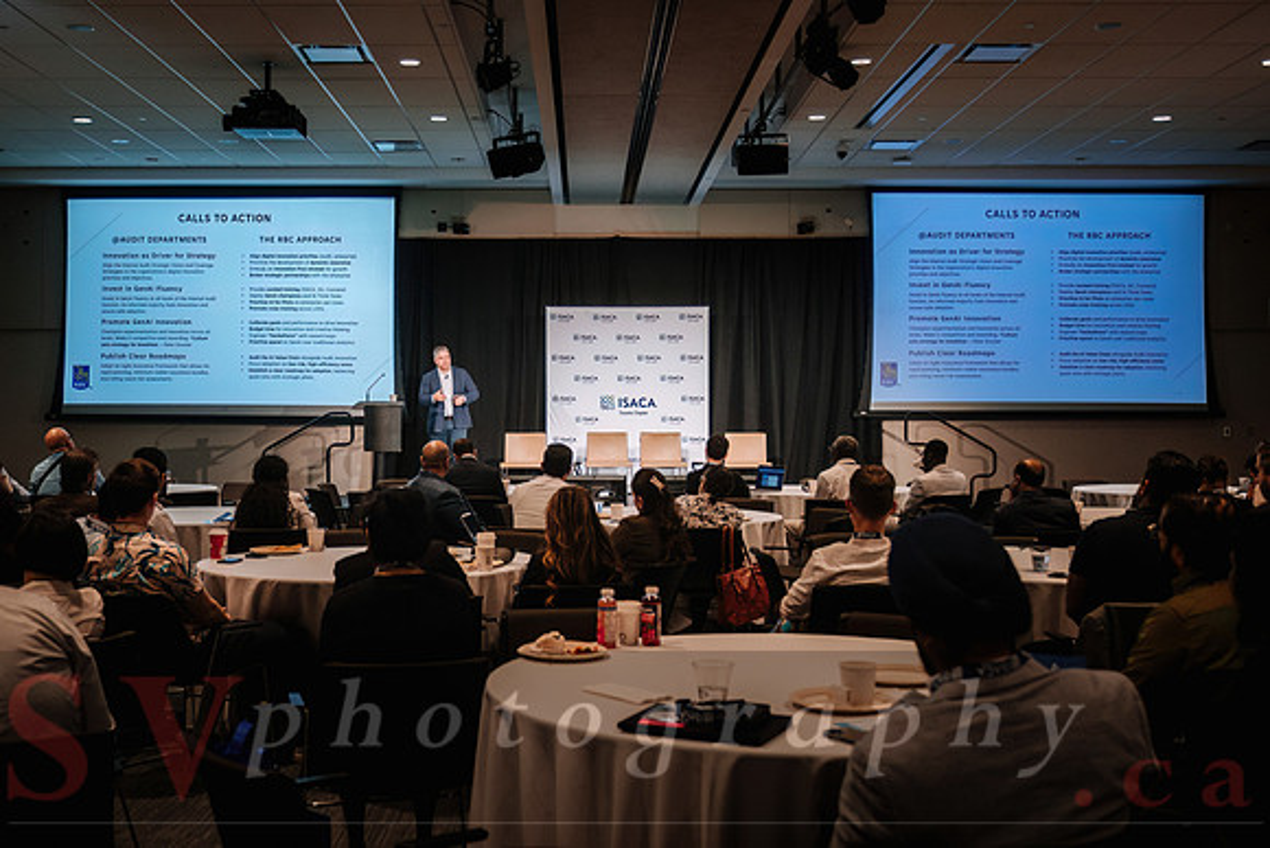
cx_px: 571
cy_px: 381
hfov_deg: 49.3
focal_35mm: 39
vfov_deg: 34.1
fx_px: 1381
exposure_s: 1/60
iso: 800
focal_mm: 23.4
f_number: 2.8
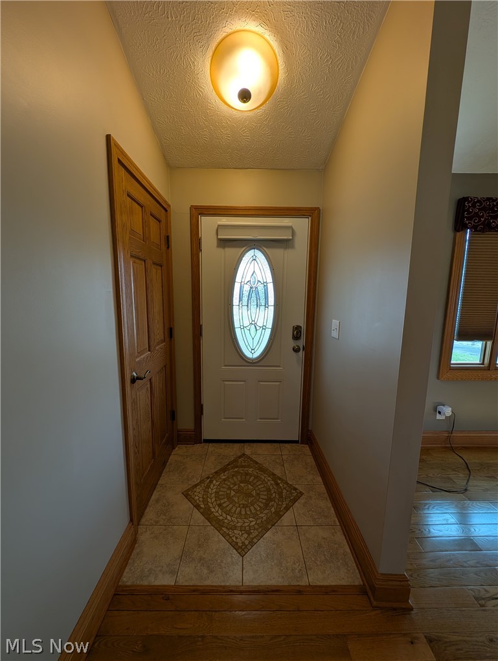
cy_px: 330
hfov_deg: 94.7
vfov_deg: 110.4
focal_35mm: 12
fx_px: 230
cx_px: 249
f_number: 1.95
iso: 45
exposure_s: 1/170
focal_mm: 2.23
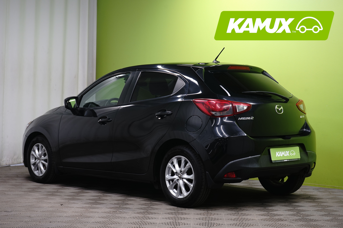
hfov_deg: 28.8
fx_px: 667
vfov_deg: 19.5
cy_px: 114
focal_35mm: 70
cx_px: 172
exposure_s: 1/6
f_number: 8
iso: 500
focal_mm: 70
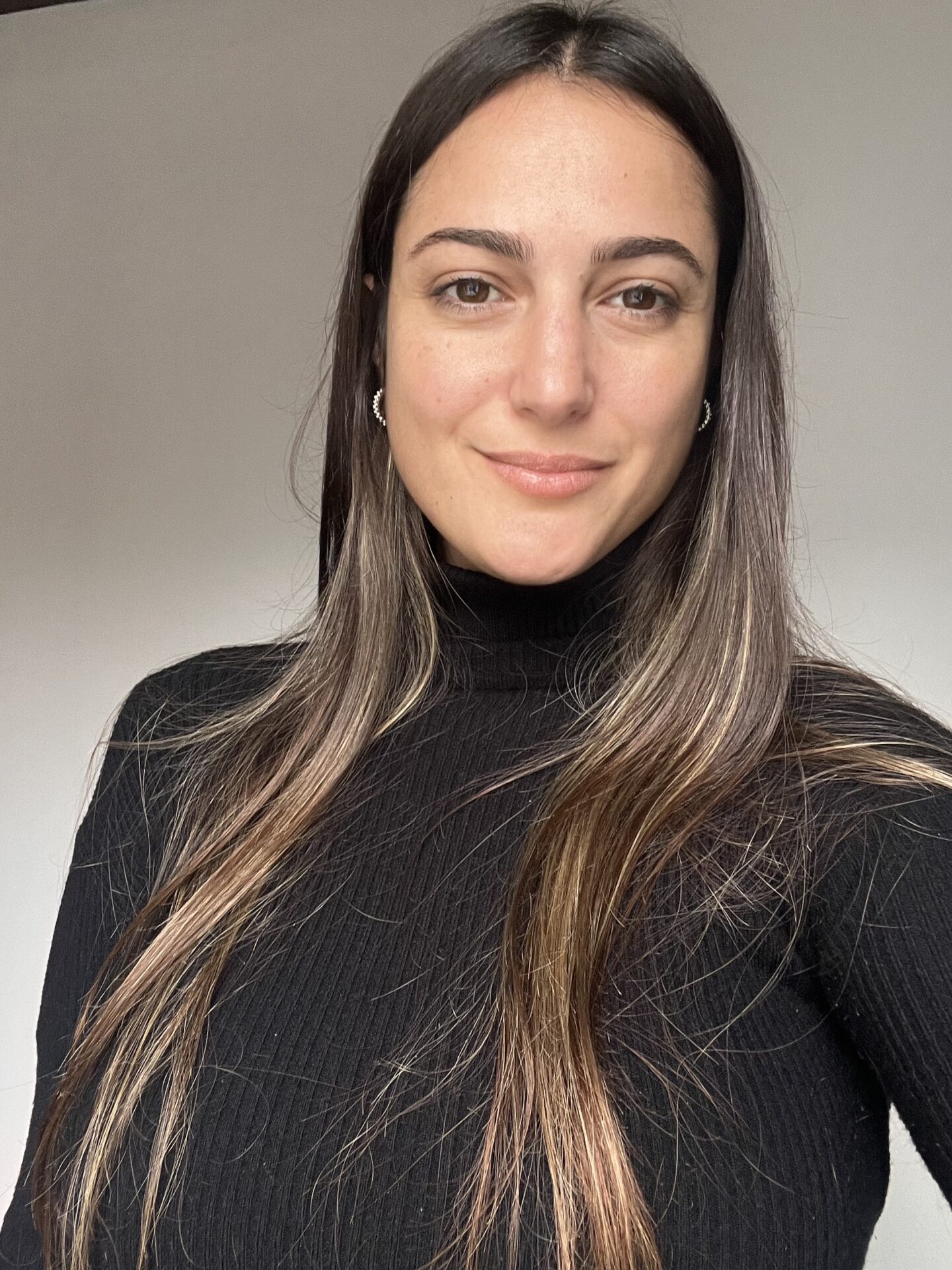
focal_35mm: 32
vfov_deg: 56.8
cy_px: 621
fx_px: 1173
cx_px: 460
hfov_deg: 44.2
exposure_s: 1/60
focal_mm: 2.71
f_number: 2.2
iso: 100
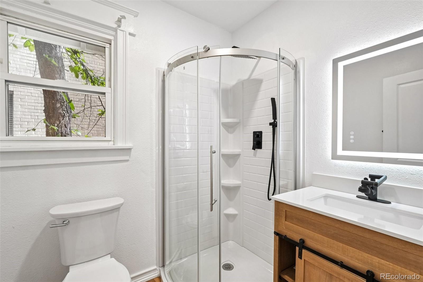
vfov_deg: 77.3
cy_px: 141
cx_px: 212
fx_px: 176
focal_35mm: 15
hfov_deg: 100.4
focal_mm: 10
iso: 800
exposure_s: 1/20
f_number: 8
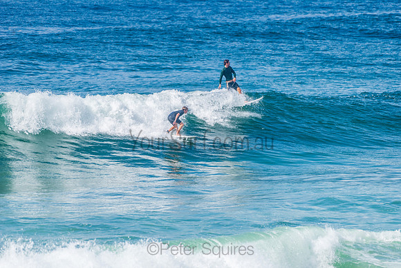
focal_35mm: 500
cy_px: 134
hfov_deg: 4.1
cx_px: 200
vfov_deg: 2.8
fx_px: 5570
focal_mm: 500
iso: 200
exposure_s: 1/2000
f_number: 5.6
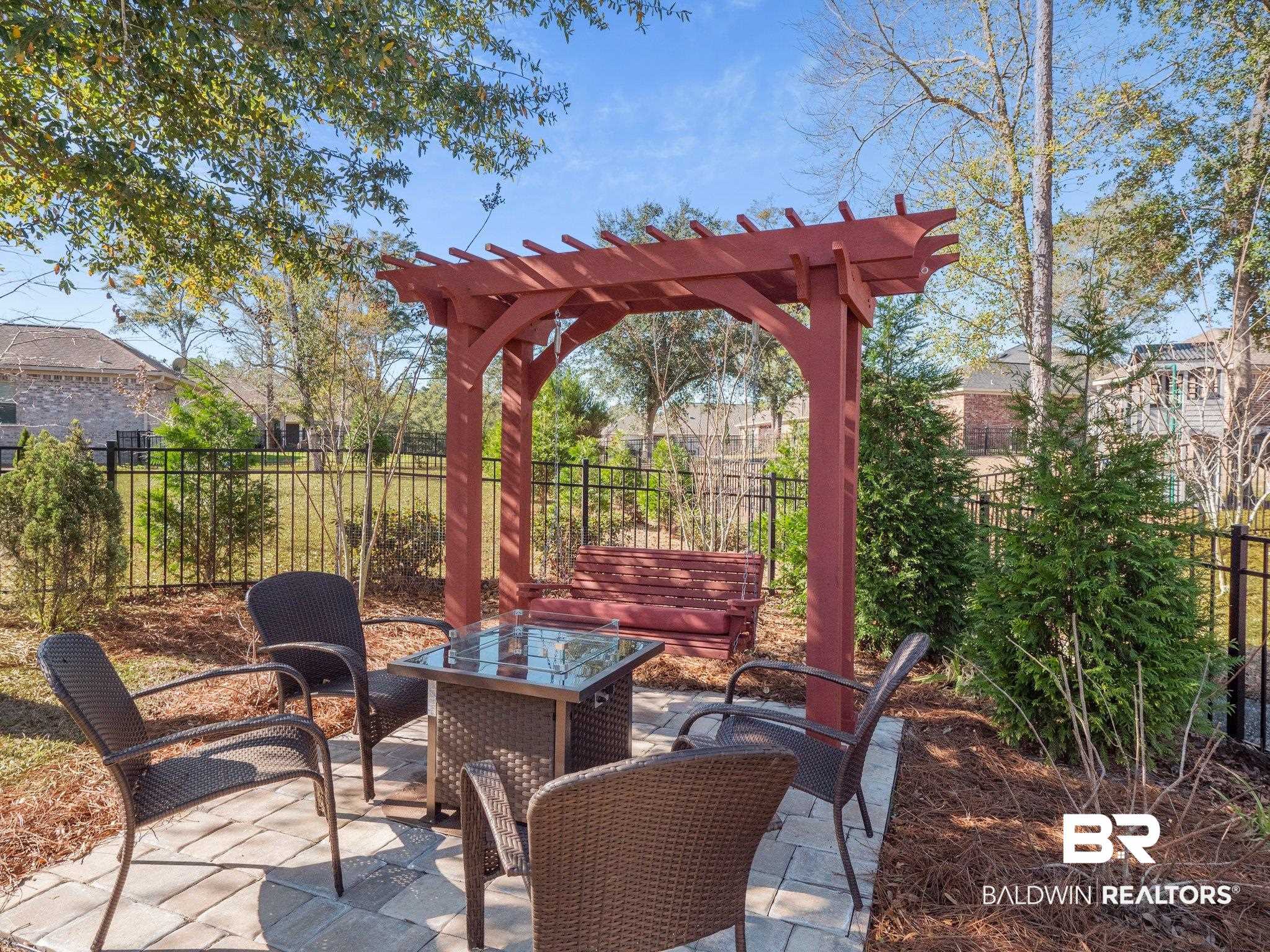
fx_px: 734
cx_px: 635
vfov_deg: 66.0
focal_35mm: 20
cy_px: 476
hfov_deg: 81.7
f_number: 3.2
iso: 320
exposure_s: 1/1600
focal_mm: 10
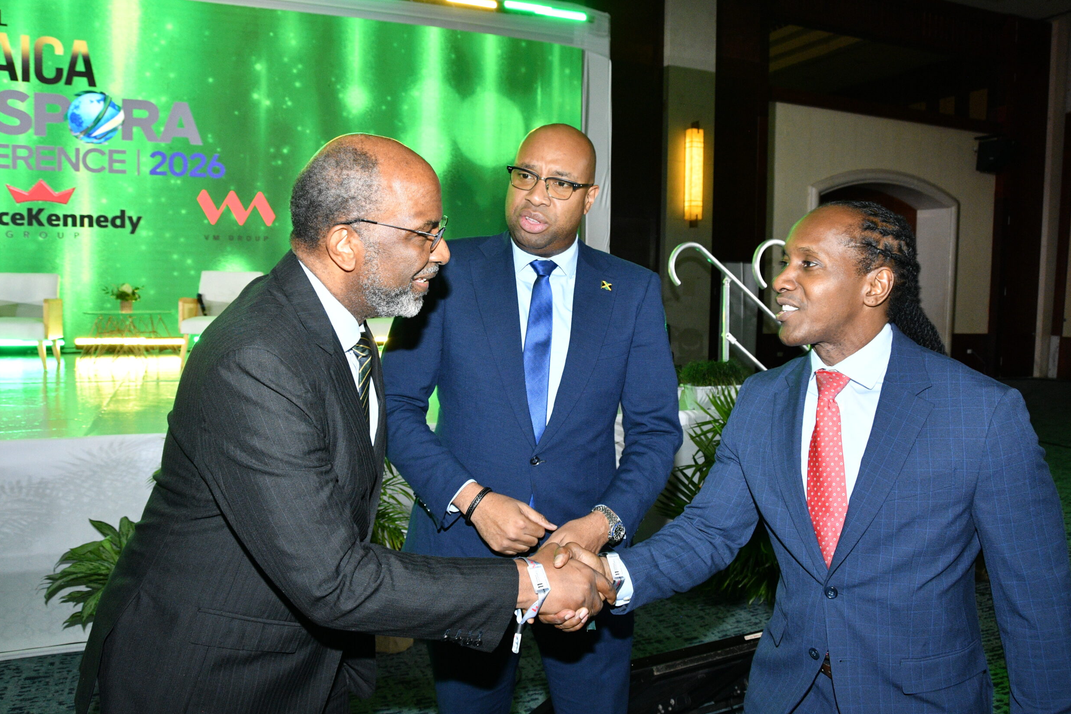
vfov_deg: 46.4
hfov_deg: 65.5
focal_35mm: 28
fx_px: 833
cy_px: 359
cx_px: 531
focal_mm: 18
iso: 1600
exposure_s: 1/160
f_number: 5.6
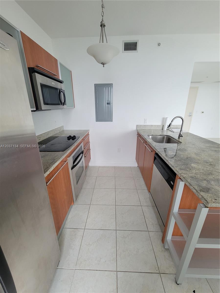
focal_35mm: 13
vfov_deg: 106.2
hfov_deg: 89.9
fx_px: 110
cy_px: 146
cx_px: 110
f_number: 2.2
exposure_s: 1/59
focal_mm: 2.2
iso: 160
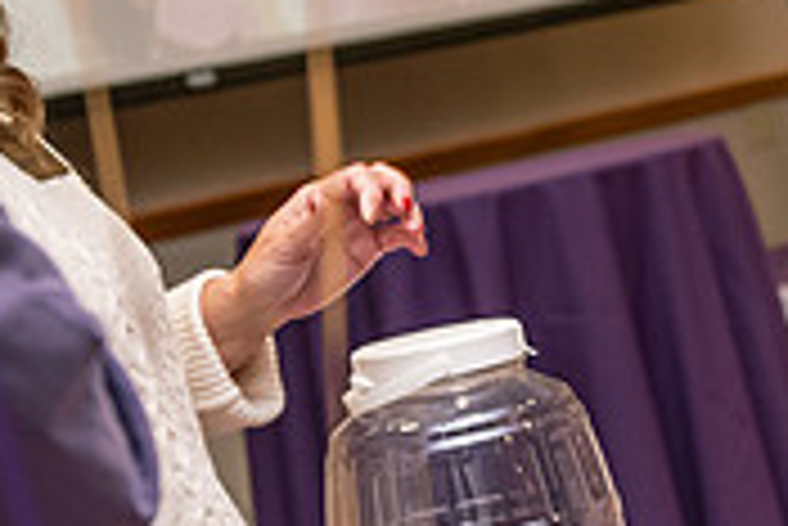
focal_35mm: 159
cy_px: 232
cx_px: 1099
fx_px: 3483
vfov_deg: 8.6
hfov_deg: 12.4
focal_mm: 48
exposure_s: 1/160
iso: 1600
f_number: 3.5
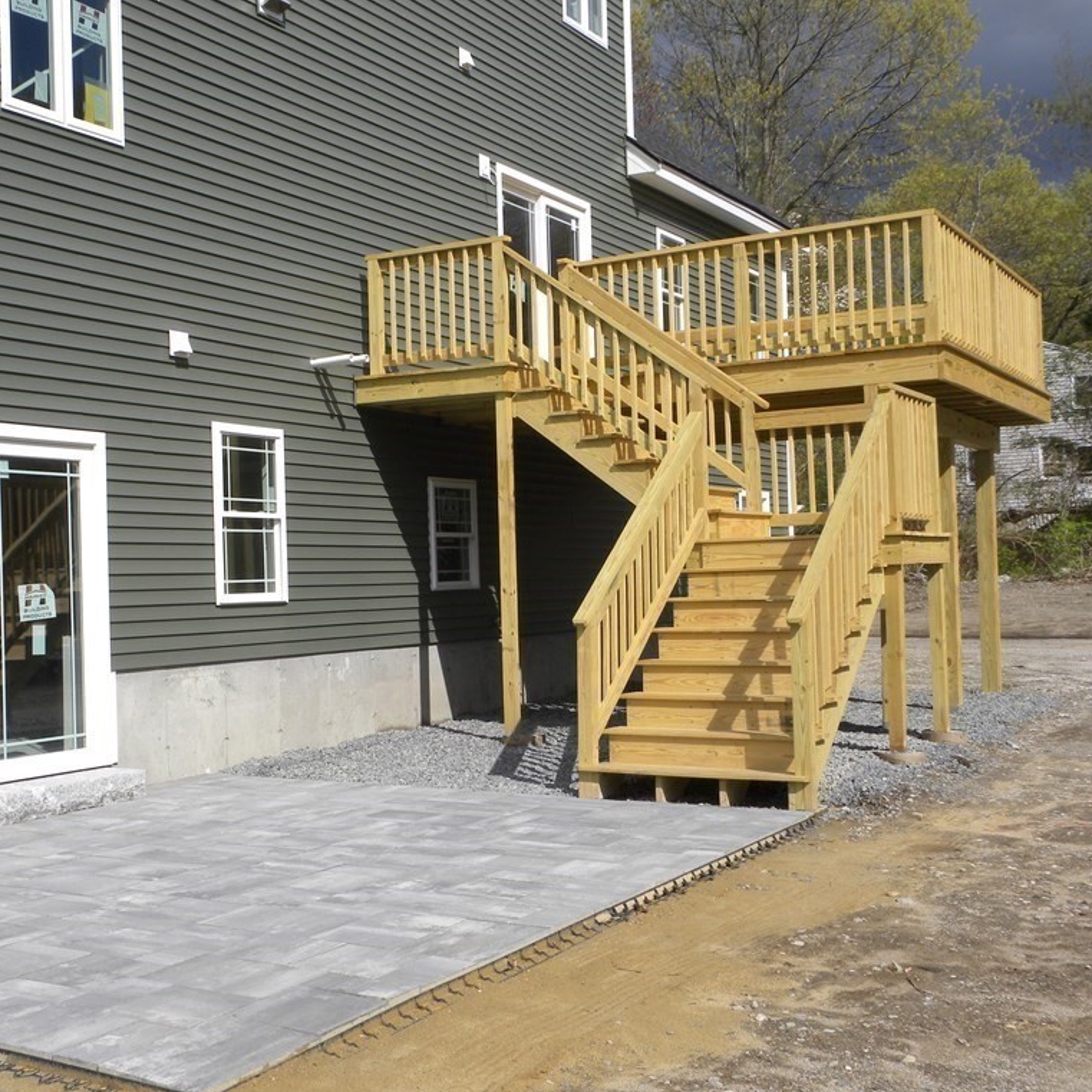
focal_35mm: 44
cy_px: 547
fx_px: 1570
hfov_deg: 38.0
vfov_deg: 38.3
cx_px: 382
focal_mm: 6.6
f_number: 6.3
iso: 64
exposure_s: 1/340
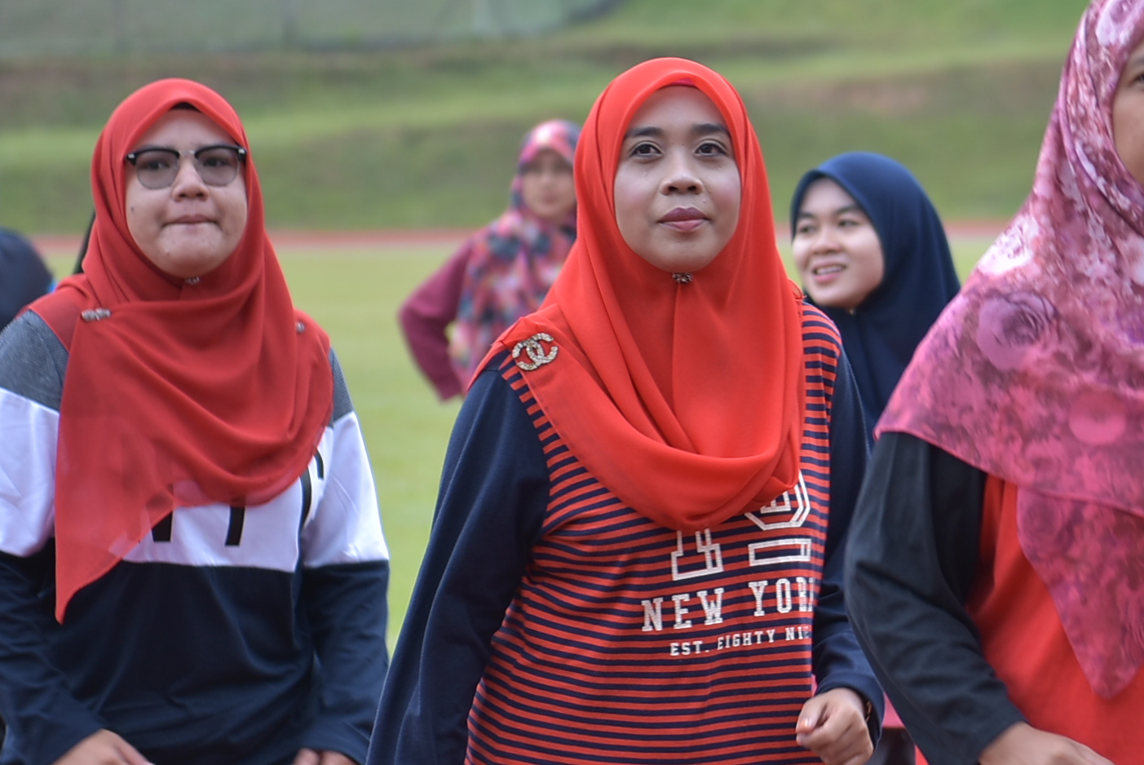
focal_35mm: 224
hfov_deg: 9.1
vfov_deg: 6.1
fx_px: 7124
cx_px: 996
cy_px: 263
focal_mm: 70
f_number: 2.8
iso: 100
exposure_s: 1/200
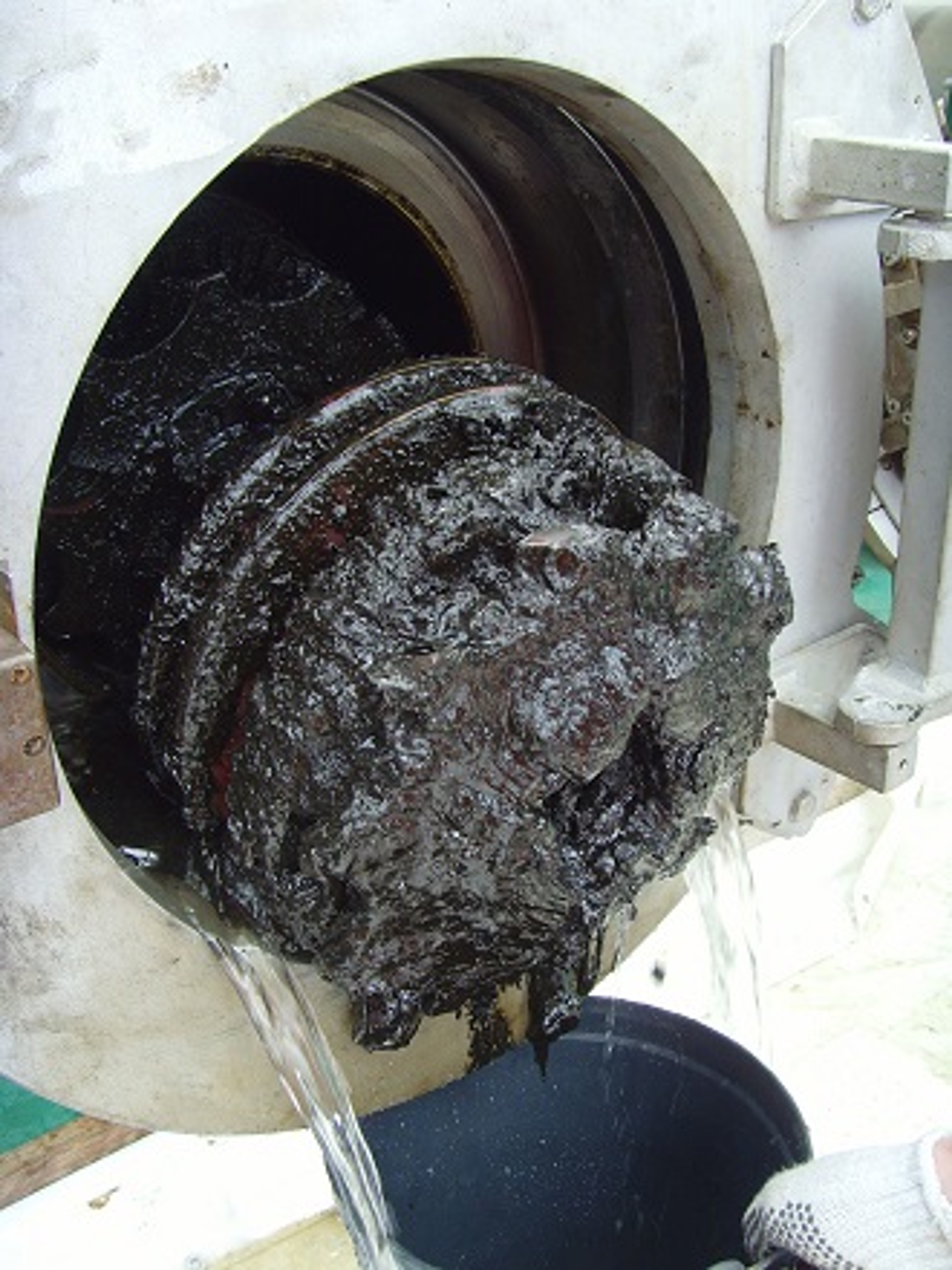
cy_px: 635
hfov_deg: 36.8
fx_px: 1430
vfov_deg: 47.9
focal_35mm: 39
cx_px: 476
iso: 80
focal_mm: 6.6
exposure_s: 1/90
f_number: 3.5
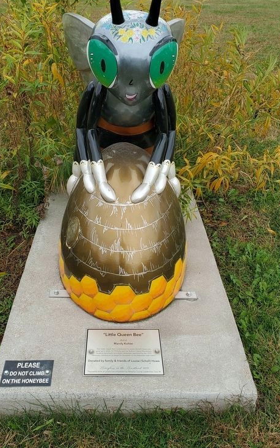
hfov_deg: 41.8
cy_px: 208
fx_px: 366
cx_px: 130
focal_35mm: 30
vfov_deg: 62.8
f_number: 2.4
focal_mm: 4.3
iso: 50
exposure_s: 1/455
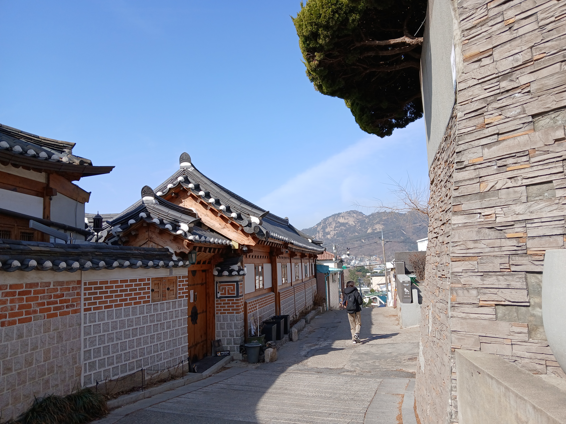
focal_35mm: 26
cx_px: 283
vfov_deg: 53.1
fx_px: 425
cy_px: 212
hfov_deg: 67.3
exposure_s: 1/483
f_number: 1.8
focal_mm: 3.98
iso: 20
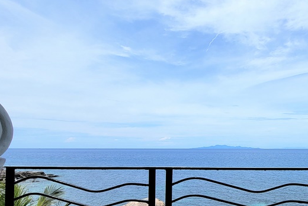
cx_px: 290
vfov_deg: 48.5
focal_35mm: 26
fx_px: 222
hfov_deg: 57.1
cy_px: 142
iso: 50
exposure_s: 1/2760
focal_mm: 2.2
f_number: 2.2
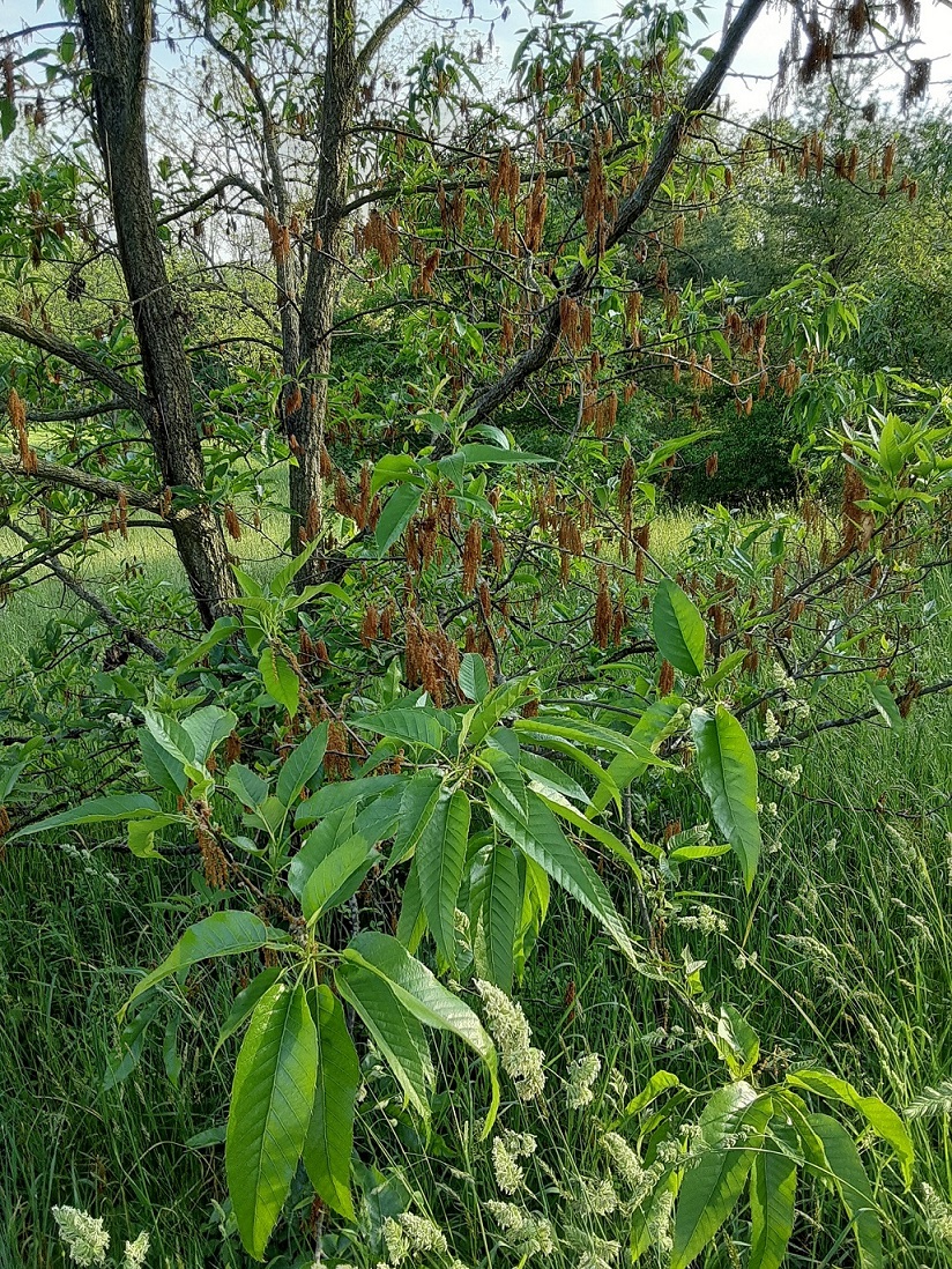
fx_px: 990
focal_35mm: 27
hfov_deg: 51.4
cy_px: 634
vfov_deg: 65.3
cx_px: 476
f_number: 1.9
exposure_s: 1/137
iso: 40
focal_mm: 2.91
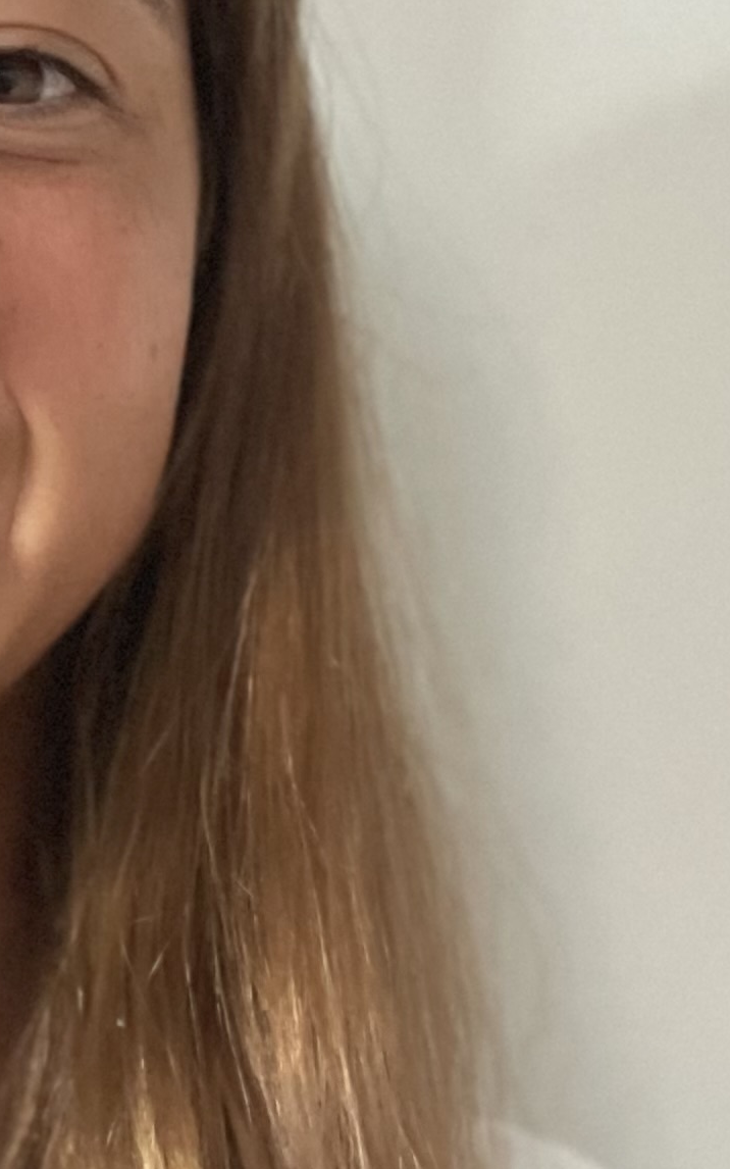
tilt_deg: +8.8
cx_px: -329
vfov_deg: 21.4
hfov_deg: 12.8
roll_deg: -2.7
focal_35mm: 97
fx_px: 3088
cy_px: 749
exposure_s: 1/60
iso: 500
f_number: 1.6
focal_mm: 4.2
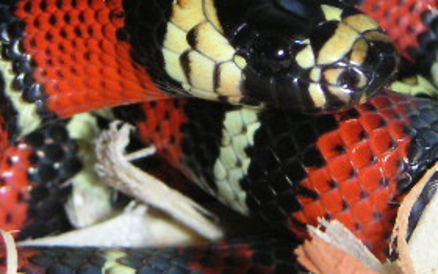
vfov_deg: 6.5
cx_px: -11
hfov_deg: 10.3
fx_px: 2399
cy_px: 146
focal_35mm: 201
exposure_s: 1/90
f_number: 8
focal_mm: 10.8
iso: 200
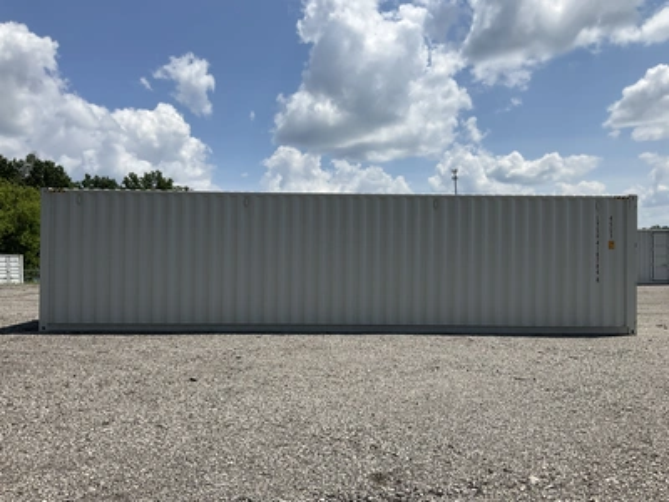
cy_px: 251
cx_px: 334
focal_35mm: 29
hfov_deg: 61.7
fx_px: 560
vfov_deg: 48.2
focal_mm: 3
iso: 25
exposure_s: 1/3534
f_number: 1.8
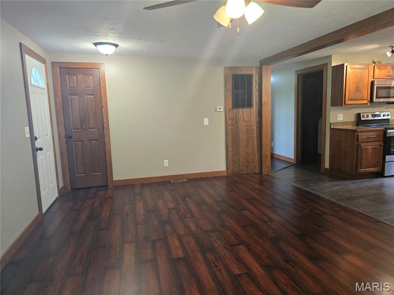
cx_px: 197
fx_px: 262
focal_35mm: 23
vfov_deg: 58.9
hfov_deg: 73.9
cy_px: 148
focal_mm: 6.3
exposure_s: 1/120
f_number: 1.7
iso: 800
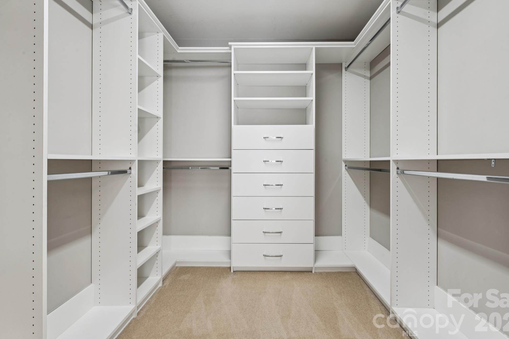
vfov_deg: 68.1
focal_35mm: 18
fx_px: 251
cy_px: 161
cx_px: 261
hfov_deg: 90.8
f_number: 13
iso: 100
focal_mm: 16.7
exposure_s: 1/1.67
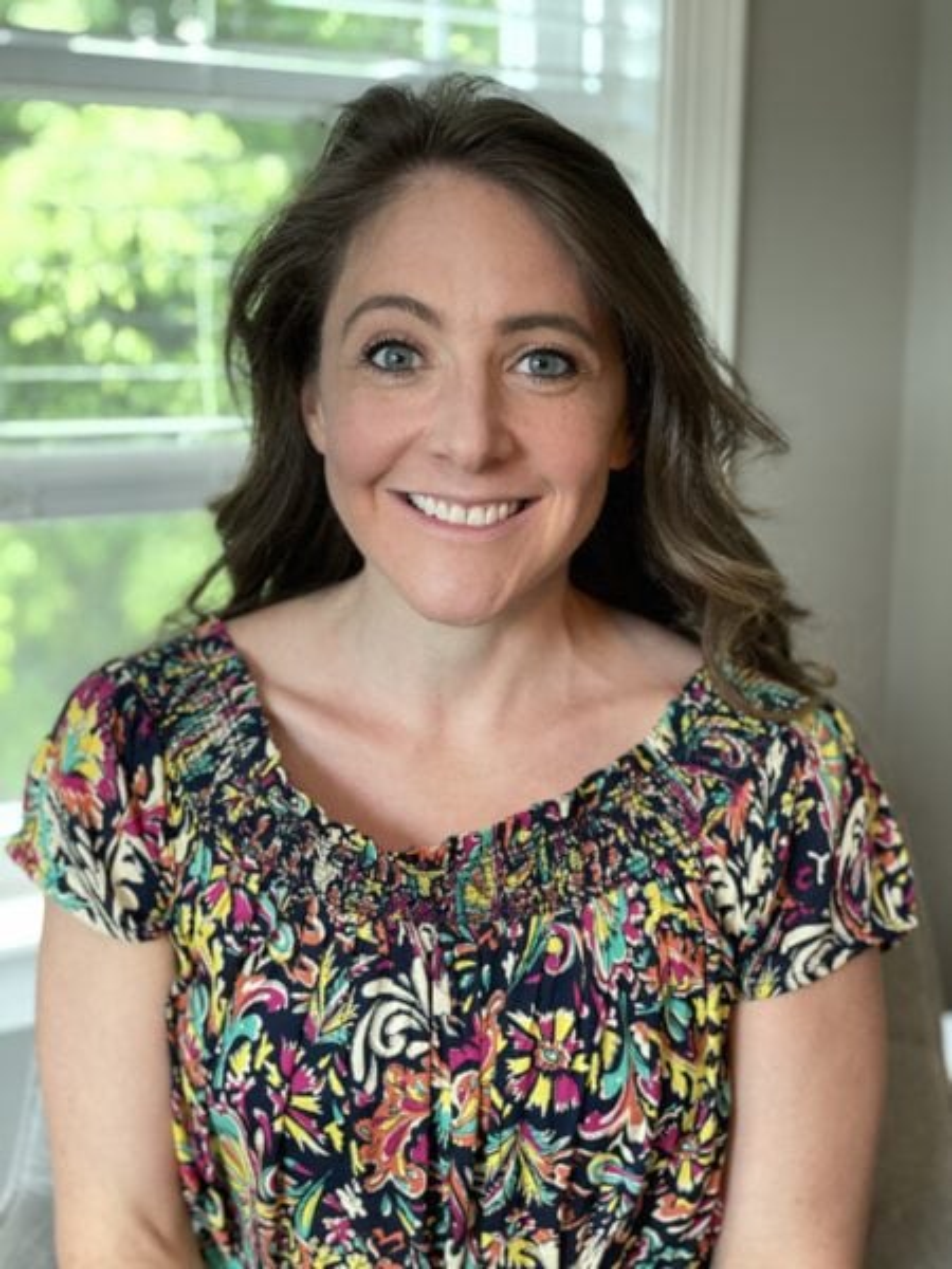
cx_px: 476
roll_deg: +0.0
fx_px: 1907
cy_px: 634
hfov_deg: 28.0
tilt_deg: -9.4
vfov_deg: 36.8
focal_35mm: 52
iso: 320
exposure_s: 1/40
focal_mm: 6
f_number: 2
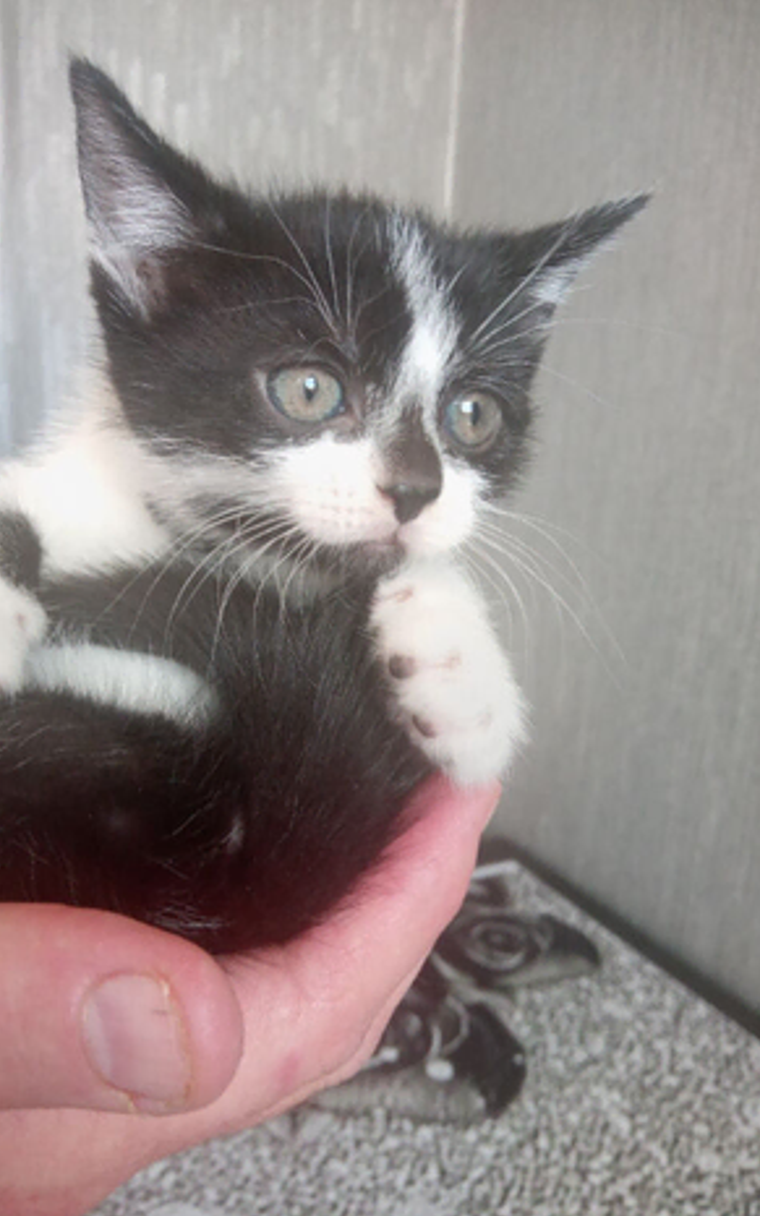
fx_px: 995
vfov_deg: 62.9
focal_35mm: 30
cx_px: 320
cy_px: 612
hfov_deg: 41.7
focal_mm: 3.54
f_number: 2
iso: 417
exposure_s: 1/33.3
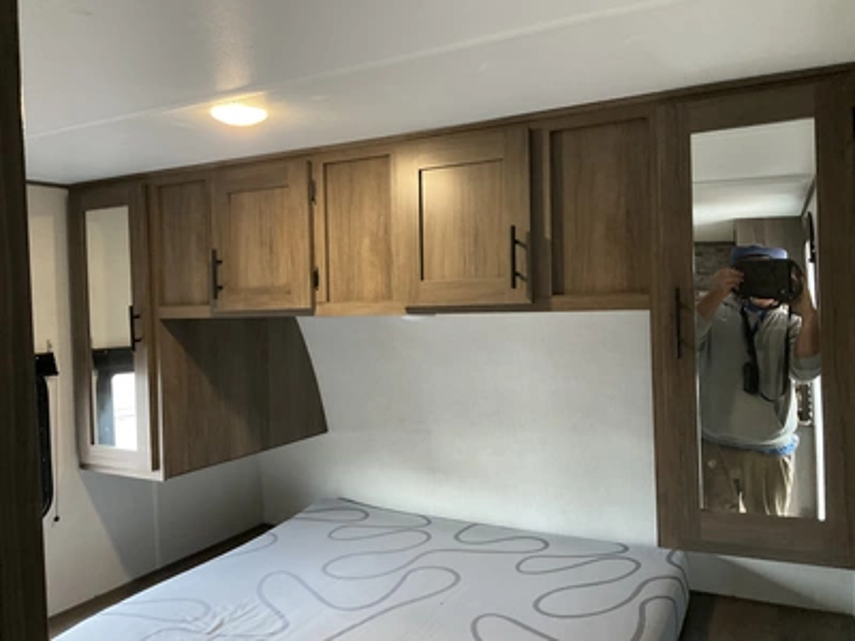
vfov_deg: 48.2
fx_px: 716
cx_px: 428
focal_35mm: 29
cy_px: 320
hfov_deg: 61.7
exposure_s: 1/60
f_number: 1.8
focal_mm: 3
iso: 250
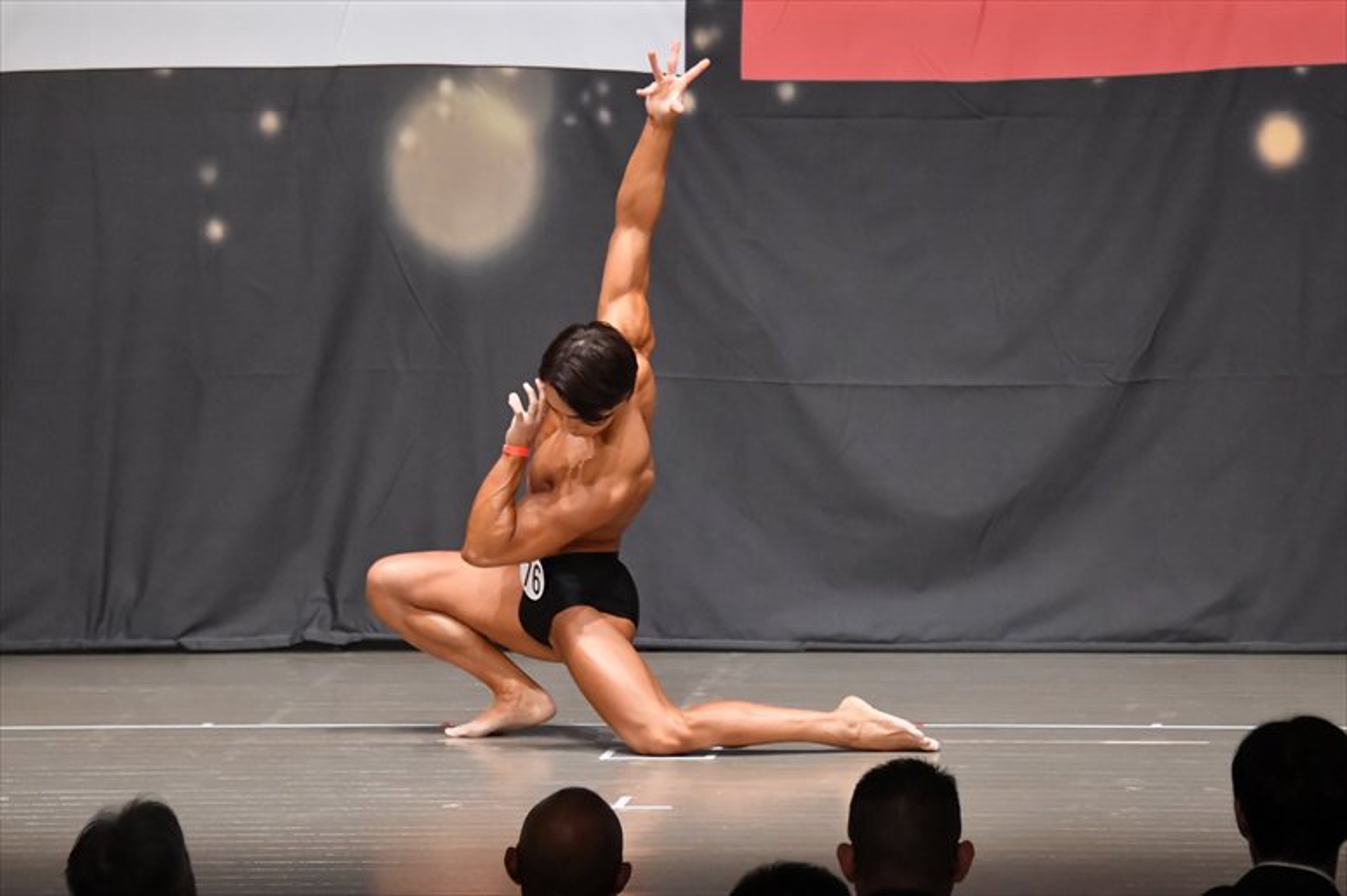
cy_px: 448
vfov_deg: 6.1
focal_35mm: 225
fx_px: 8415
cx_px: 674
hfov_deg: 9.2
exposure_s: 1/400
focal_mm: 150
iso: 8000
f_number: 5.6
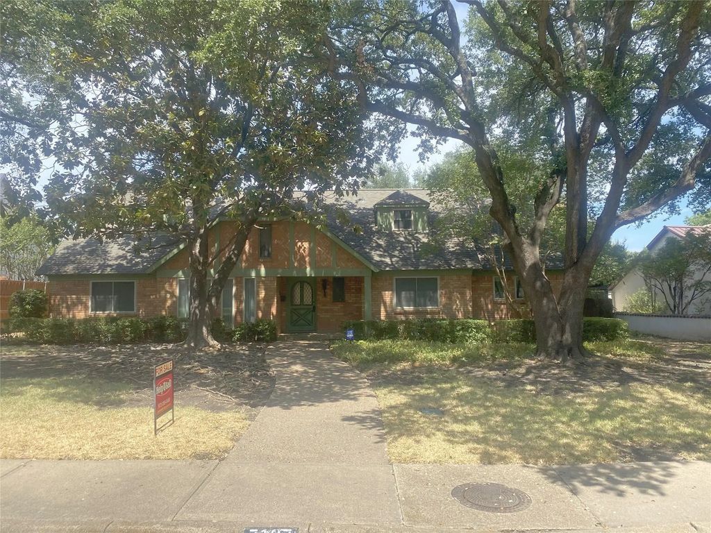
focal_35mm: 26
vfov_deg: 53.1
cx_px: 356
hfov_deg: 67.3
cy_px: 266
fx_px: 534
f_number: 1.8
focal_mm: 4.25
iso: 32
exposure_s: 1/1258
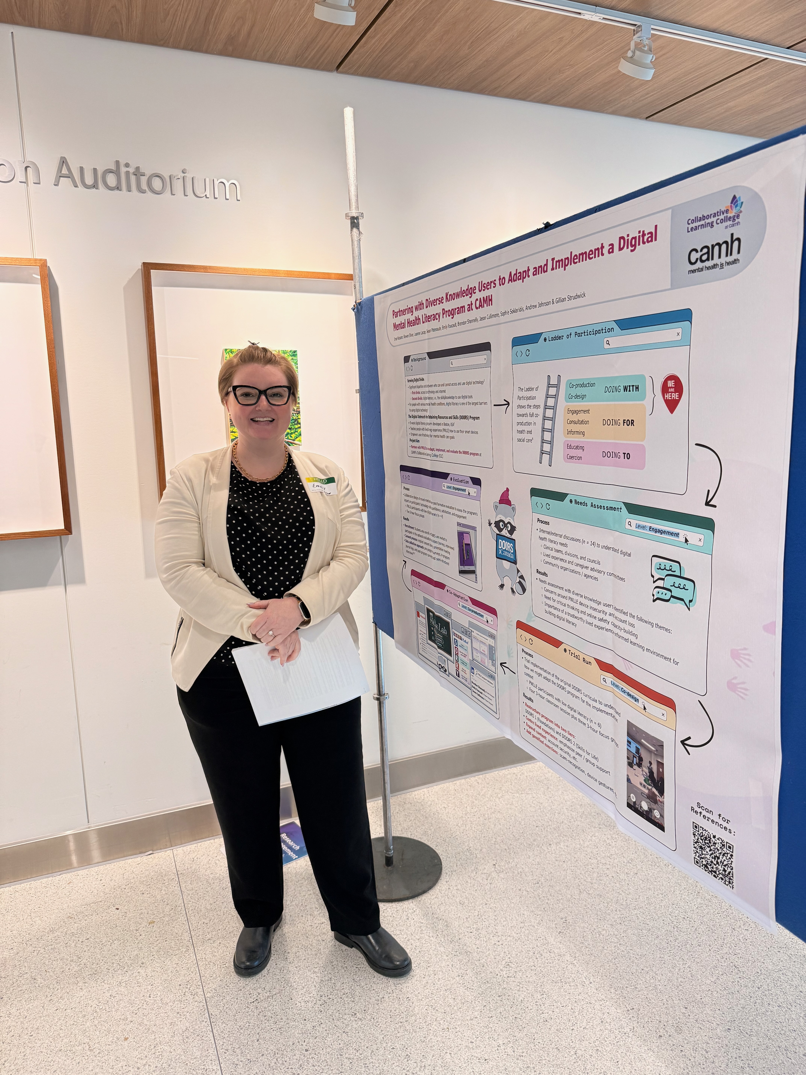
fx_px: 745
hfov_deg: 56.8
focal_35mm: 24
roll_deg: +1.0
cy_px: 538
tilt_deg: -8.7
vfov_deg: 71.6
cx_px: 403
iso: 250
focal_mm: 6.76
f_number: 1.78
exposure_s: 1/120
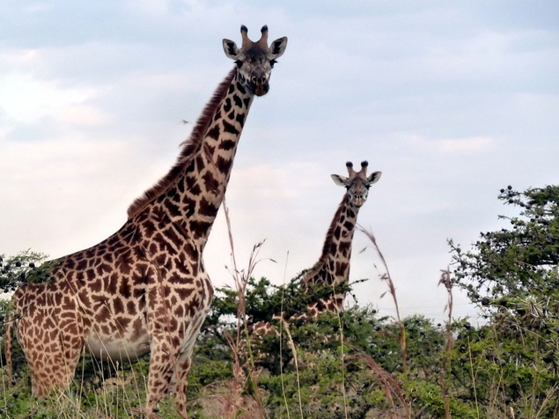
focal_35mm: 197
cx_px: 215
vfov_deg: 7.5
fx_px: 3181
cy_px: 242
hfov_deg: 10.0
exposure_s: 1/160
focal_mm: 25.9
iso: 250
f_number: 4.5
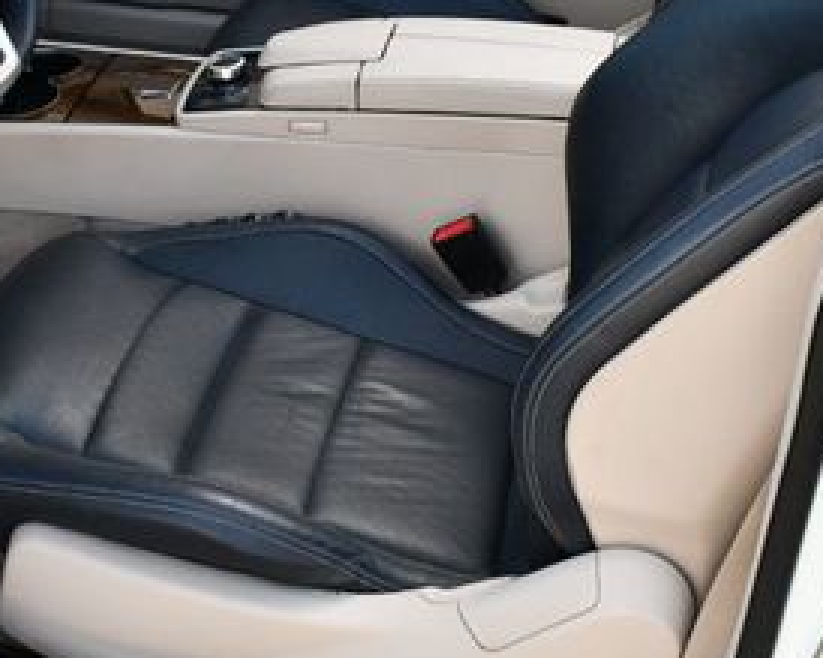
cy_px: 161
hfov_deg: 24.0
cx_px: 264
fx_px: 1924
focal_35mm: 79
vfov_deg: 19.3
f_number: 5.6
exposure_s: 1/250
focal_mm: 18
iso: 400
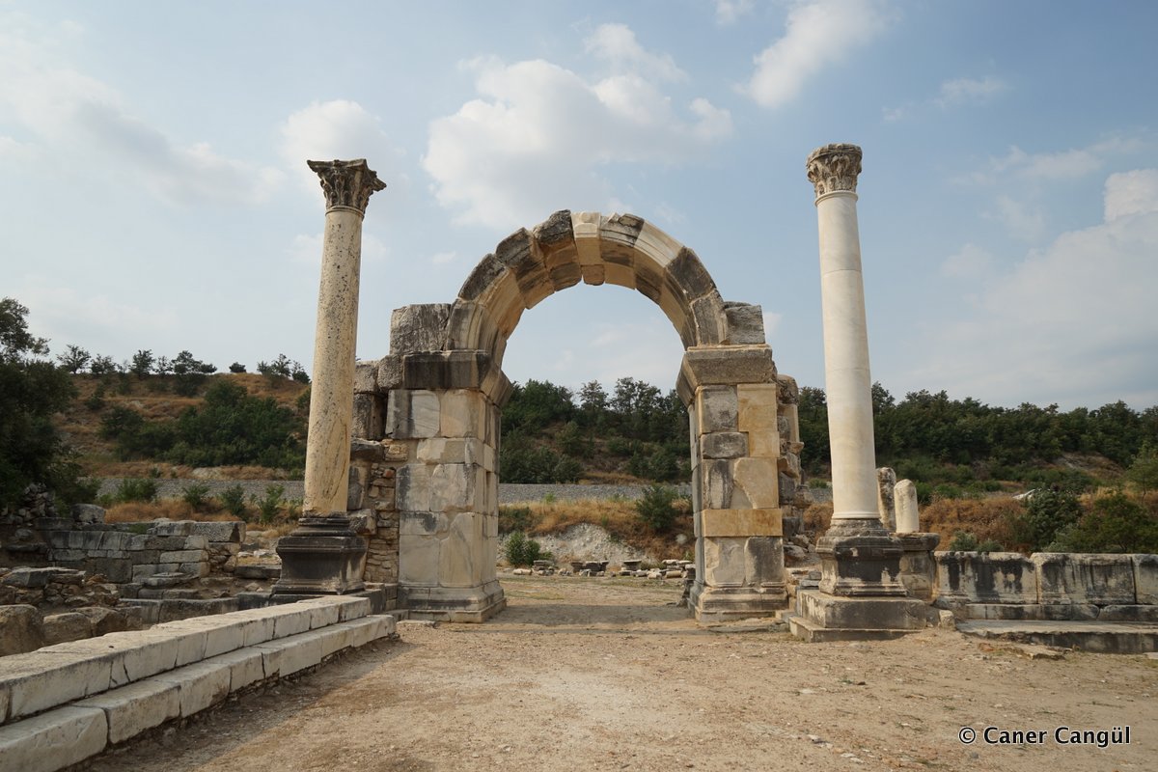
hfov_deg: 73.7
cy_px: 386
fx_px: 772
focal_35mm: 24
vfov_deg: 53.1
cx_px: 579
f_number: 8
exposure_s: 1/400
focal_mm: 24
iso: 100
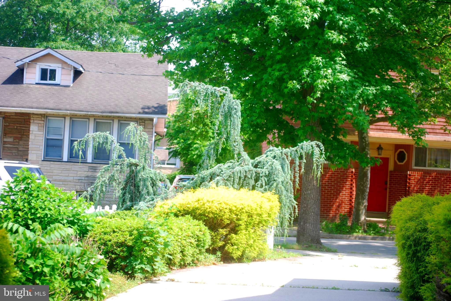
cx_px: 226
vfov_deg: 16.6
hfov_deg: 24.6
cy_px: 150
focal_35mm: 82
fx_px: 1035
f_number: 6.3
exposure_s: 1/125
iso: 100
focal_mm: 55
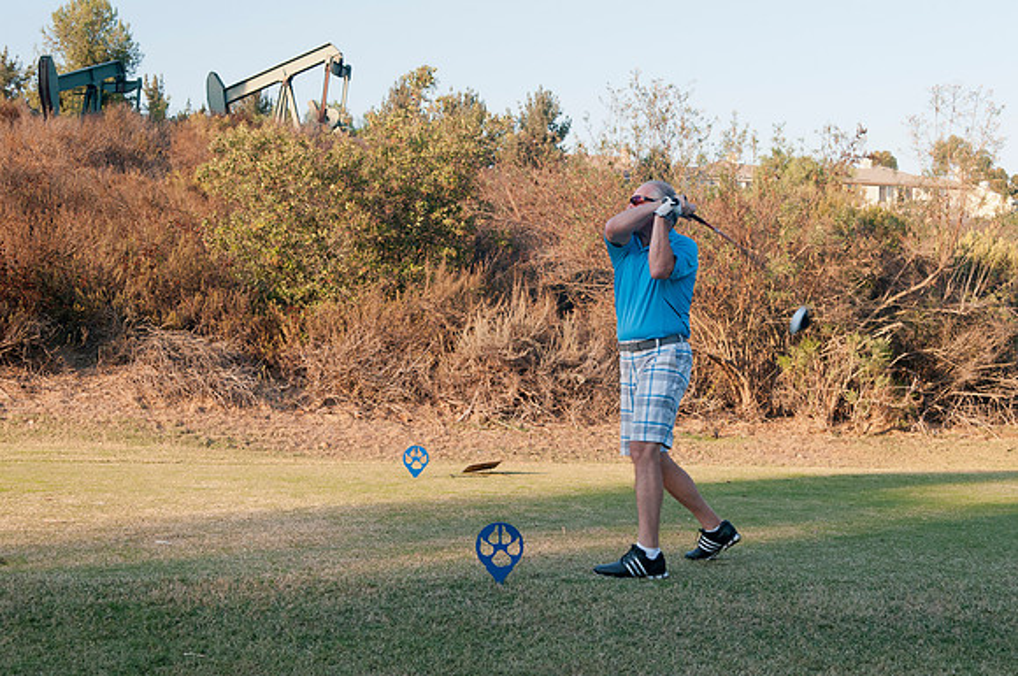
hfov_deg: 41.2
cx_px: 509
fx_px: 1355
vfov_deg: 28.0
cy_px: 338
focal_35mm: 48
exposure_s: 1/160
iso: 400
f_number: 6.3
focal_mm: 32
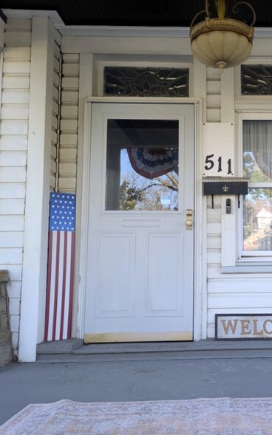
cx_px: 236
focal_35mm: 36
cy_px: 214
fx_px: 427
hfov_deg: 33.7
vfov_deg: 54.0
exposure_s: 1/165
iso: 42
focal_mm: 5.43
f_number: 1.89
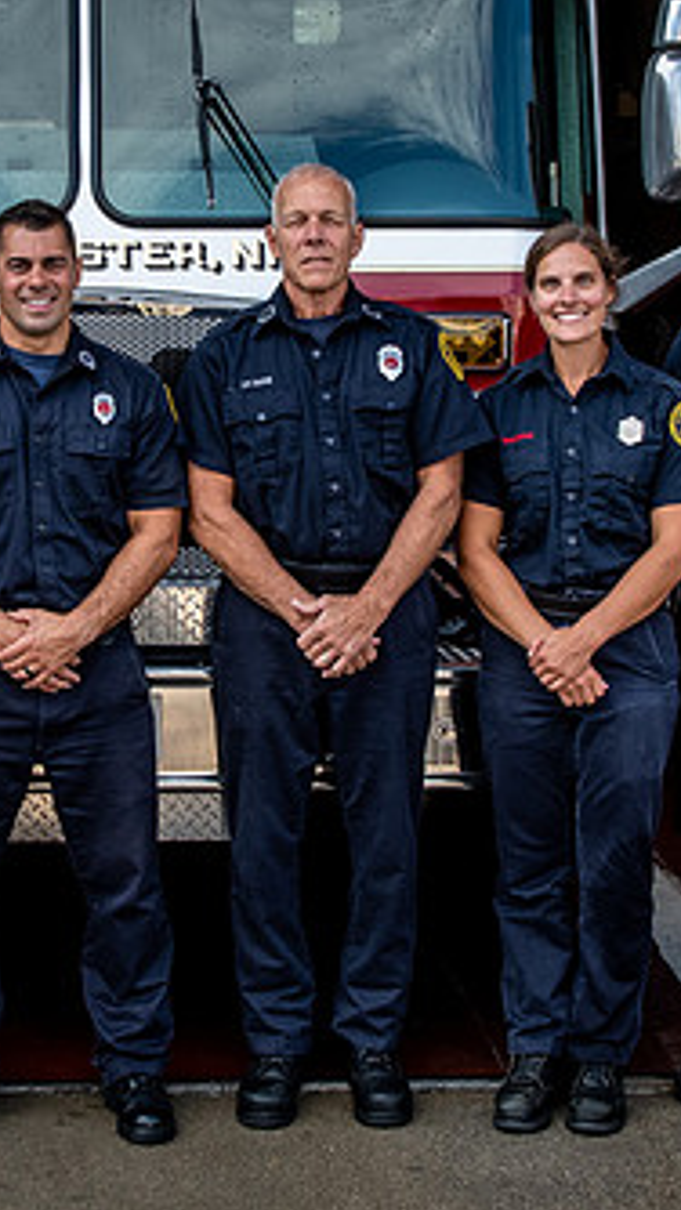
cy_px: 421
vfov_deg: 25.8
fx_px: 2631
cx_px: 238
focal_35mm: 82
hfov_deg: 14.7
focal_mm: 20
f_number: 7.1
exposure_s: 1/200
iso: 320
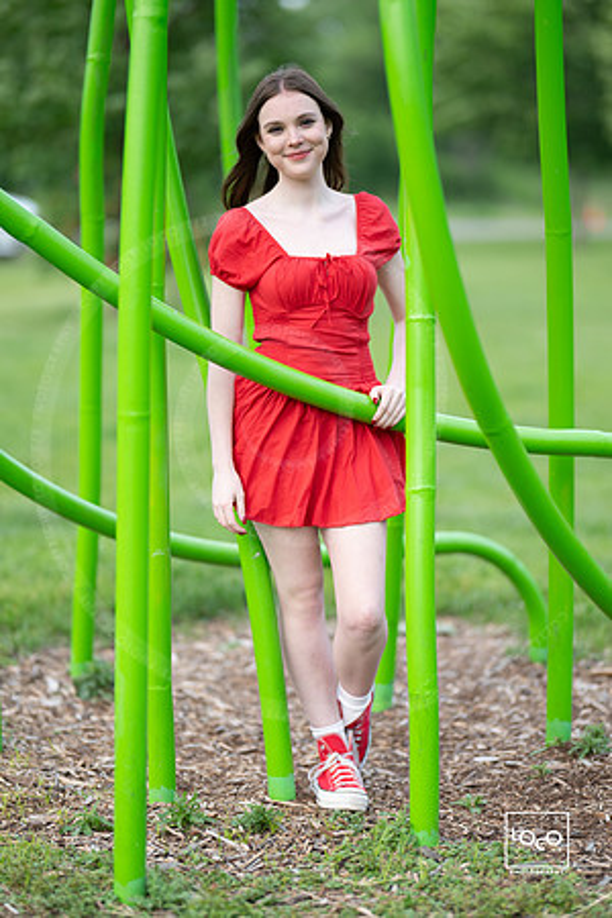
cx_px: 306
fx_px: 2167
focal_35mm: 85
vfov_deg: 23.9
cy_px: 459
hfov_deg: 16.1
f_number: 1.2
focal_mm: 85
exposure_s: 1/320
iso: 125
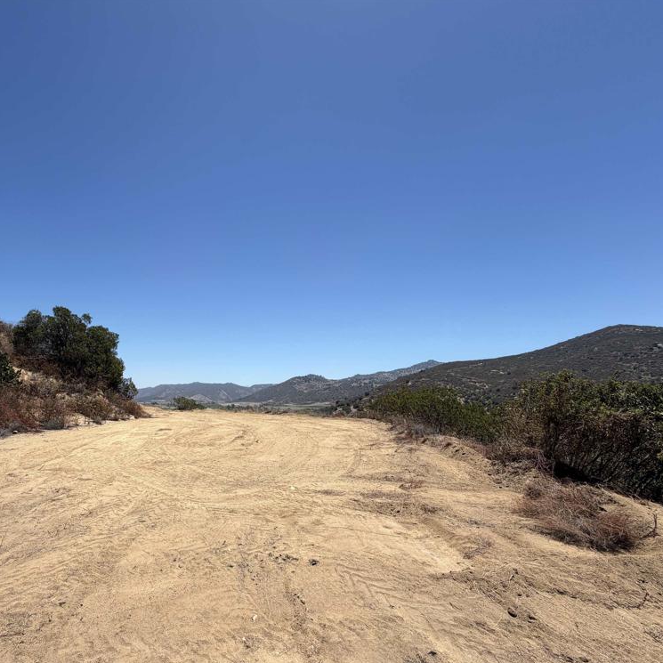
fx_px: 368
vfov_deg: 84.0
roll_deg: +0.3
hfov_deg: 82.0
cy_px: 338
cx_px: 240
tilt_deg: +9.3
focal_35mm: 17
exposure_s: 1/1125
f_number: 2.2
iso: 25
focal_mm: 2.22
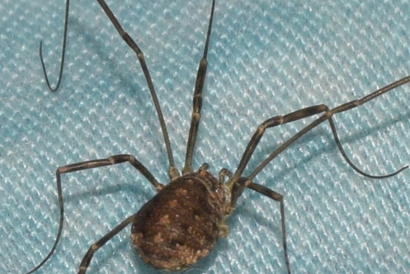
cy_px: 216
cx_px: 174
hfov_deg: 5.1
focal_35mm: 404
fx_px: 4608
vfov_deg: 3.4
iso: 400
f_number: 16
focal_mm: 140
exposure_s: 1/160
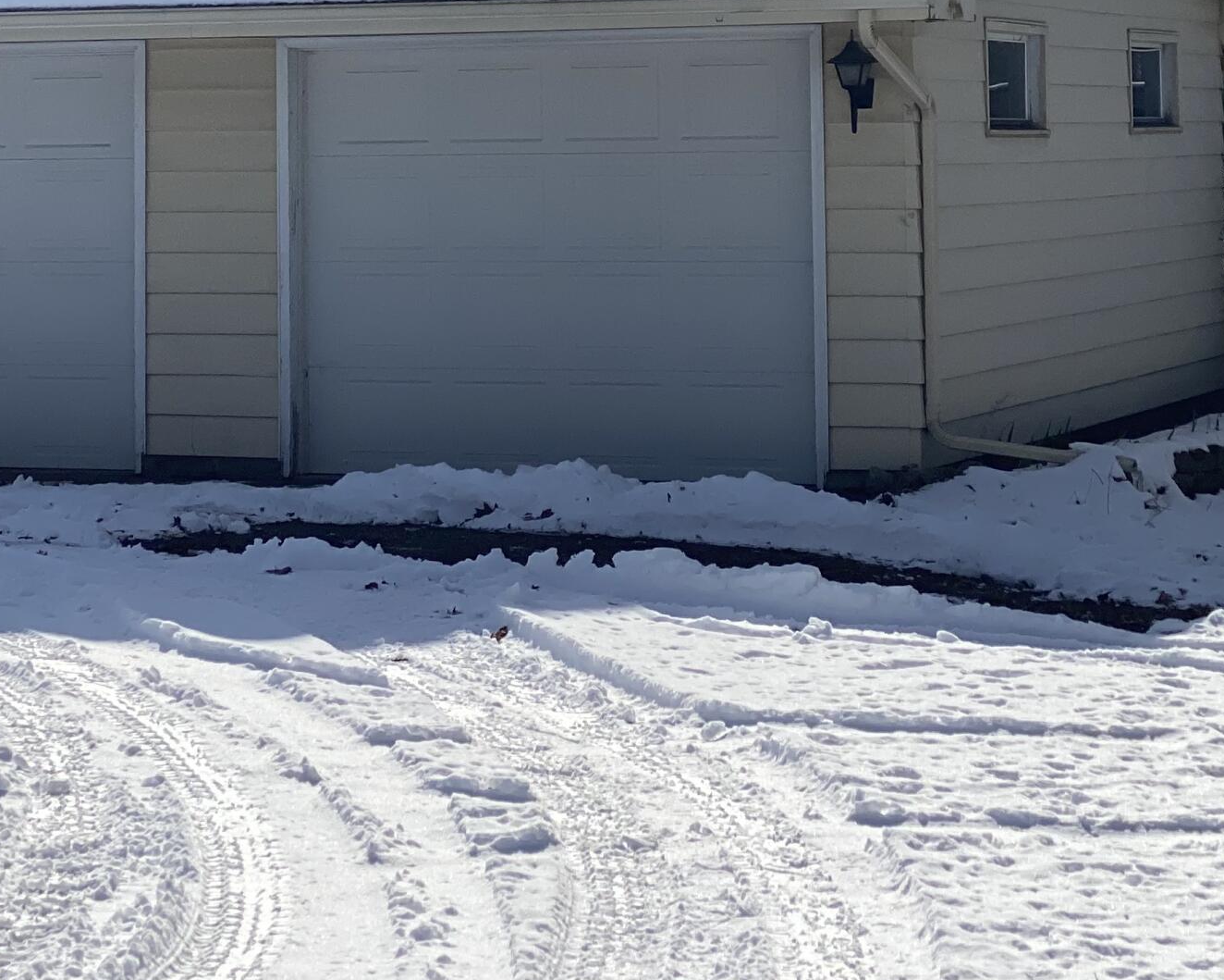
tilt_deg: +3.8
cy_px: -44
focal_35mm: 115
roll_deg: +0.5
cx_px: 447
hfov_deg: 16.7
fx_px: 4166
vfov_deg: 13.2
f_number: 2
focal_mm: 6
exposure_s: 1/5319
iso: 25
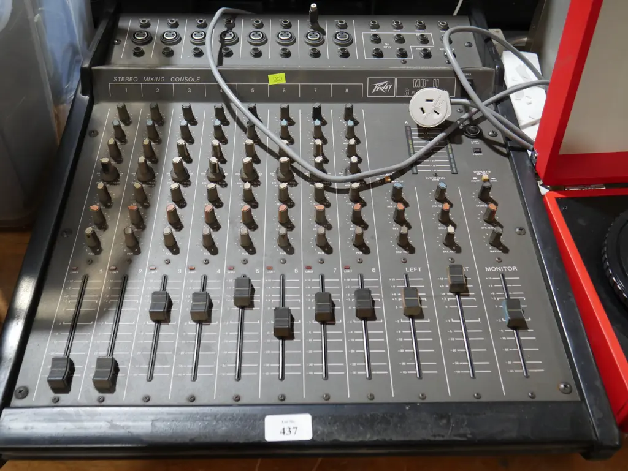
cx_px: 314
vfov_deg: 39.7
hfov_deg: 51.3
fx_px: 653
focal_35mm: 36
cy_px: 236
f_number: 4.5
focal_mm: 18
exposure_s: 1/60
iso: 640
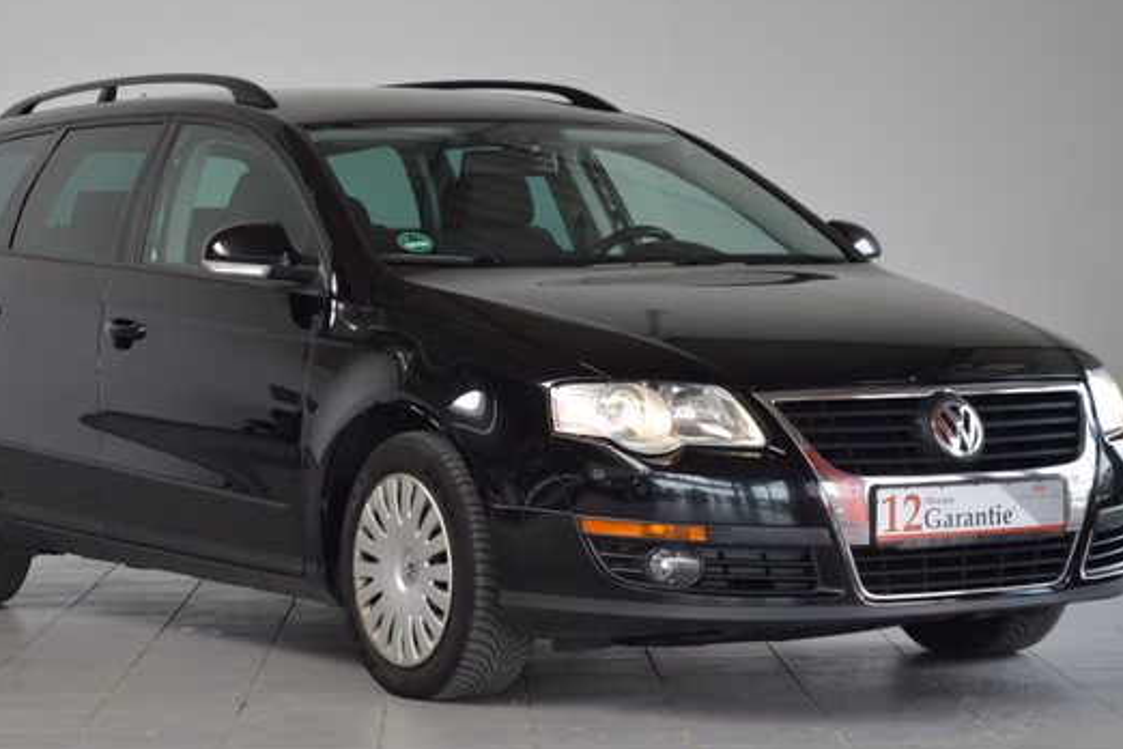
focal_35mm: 114
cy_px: 394
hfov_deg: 17.9
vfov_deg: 12.0
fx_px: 3556
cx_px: 508
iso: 400
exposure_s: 1/100
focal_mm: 62
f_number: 5.3
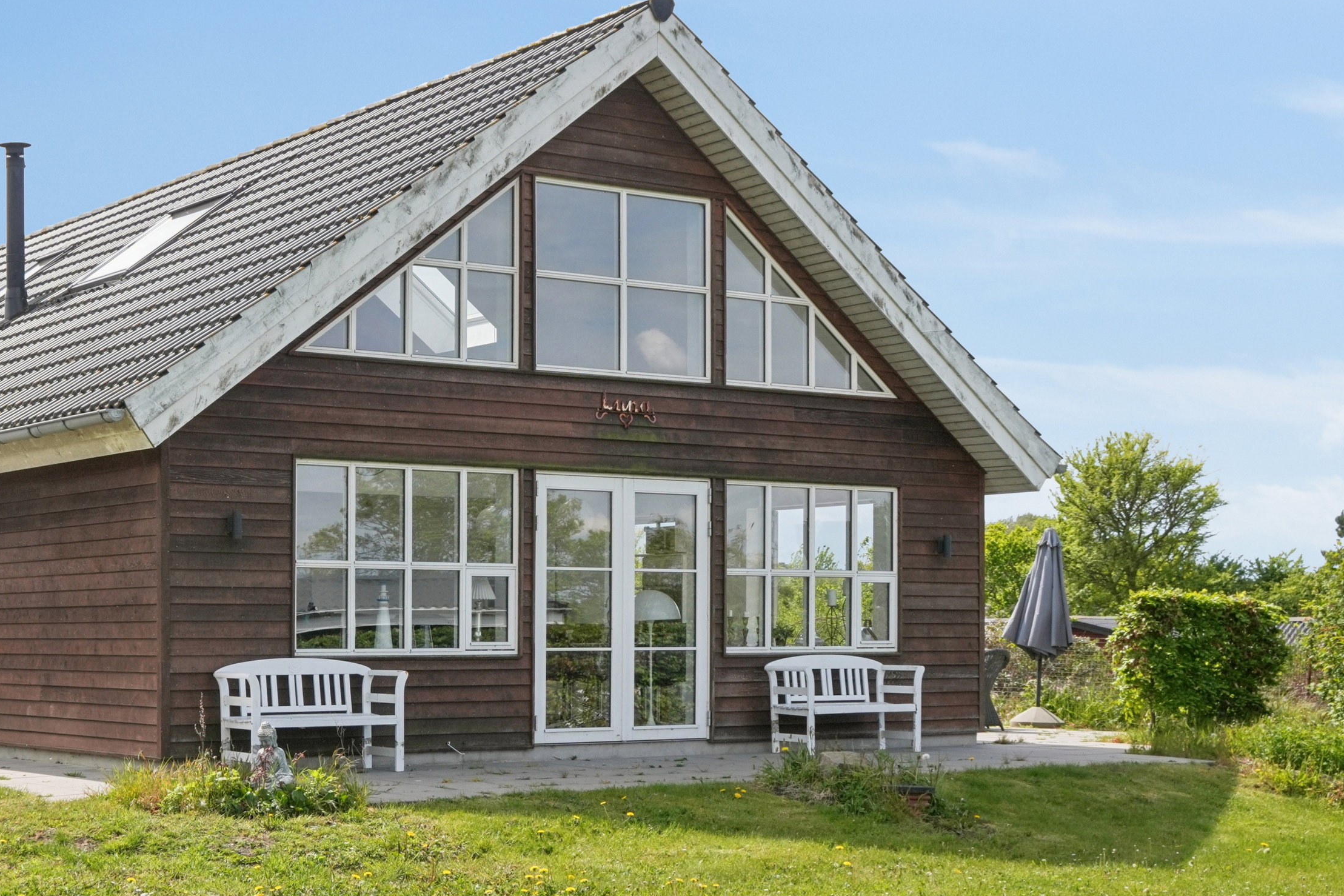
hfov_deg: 36.4
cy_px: 411
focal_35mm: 54
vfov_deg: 25.2
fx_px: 2008
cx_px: 400
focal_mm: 23
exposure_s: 1/500
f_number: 8
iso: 200
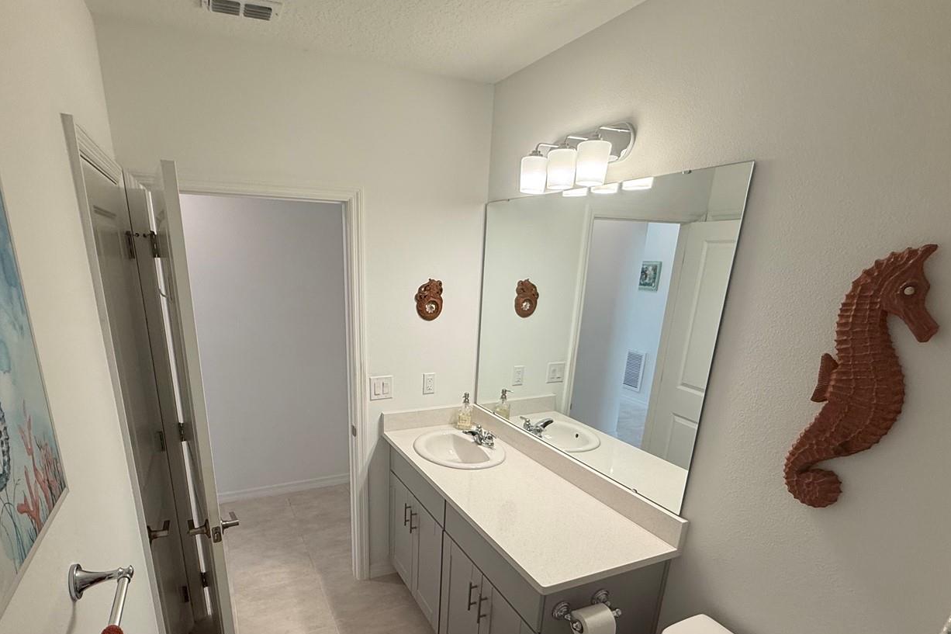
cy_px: 428
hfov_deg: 86.7
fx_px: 502
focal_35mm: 19
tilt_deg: -18.7
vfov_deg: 62.7
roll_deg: -1.3
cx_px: 434
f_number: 2.2
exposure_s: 1/120
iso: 125
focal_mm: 2.22
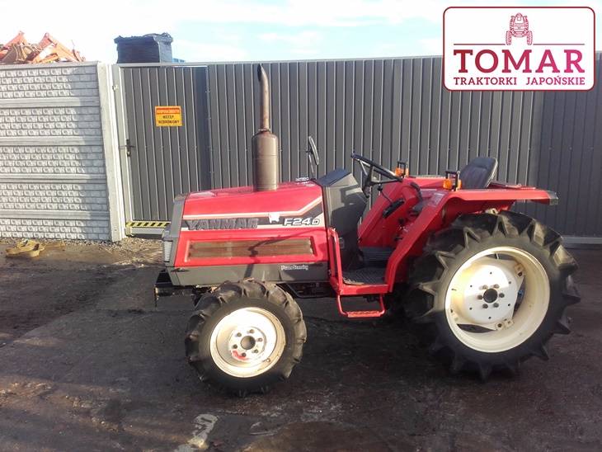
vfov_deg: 45.5
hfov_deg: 58.3
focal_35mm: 31
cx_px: 301
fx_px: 539
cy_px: 226
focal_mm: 3.31
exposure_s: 1/217
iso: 50
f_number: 2.2
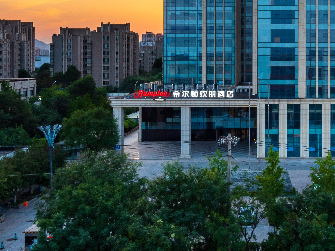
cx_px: 263
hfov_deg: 56.1
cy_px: -23
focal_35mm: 30
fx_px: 290
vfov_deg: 38.8
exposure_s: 1/4
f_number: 22
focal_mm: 17
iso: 100
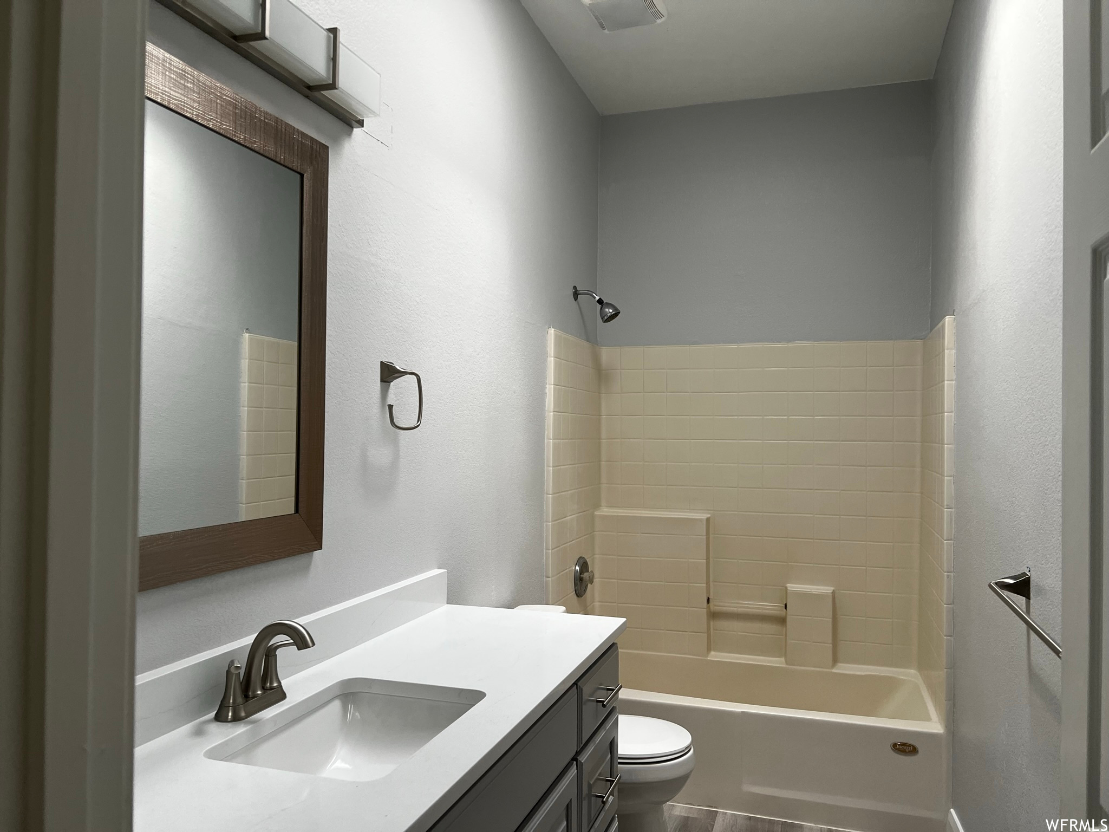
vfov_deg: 53.1
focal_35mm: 26
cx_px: 554
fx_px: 833
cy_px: 416
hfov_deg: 67.3
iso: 125
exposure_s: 1/121
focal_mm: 5.7
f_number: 1.5
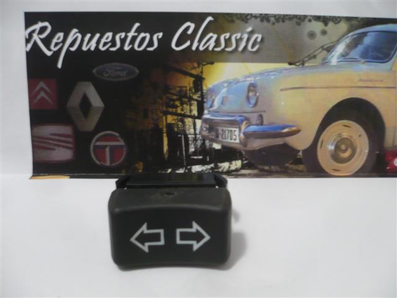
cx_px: 198
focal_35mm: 35
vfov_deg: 40.7
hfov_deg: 52.6
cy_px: 149
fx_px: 401
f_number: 2.8
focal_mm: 5.8
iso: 200
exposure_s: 1/6
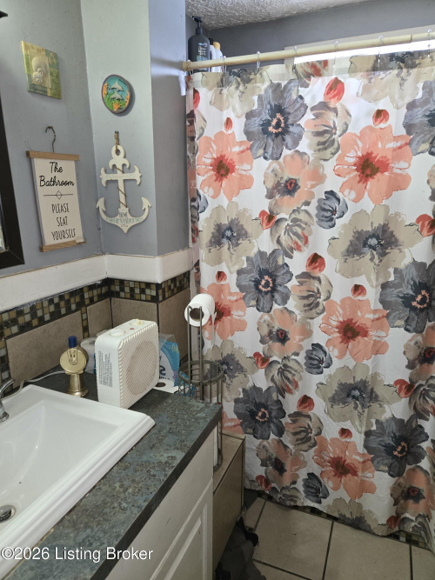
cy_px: 290
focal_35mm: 23
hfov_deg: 58.9
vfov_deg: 73.9
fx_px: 385
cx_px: 218
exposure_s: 1/40
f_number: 1.8
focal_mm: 5.4
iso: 125
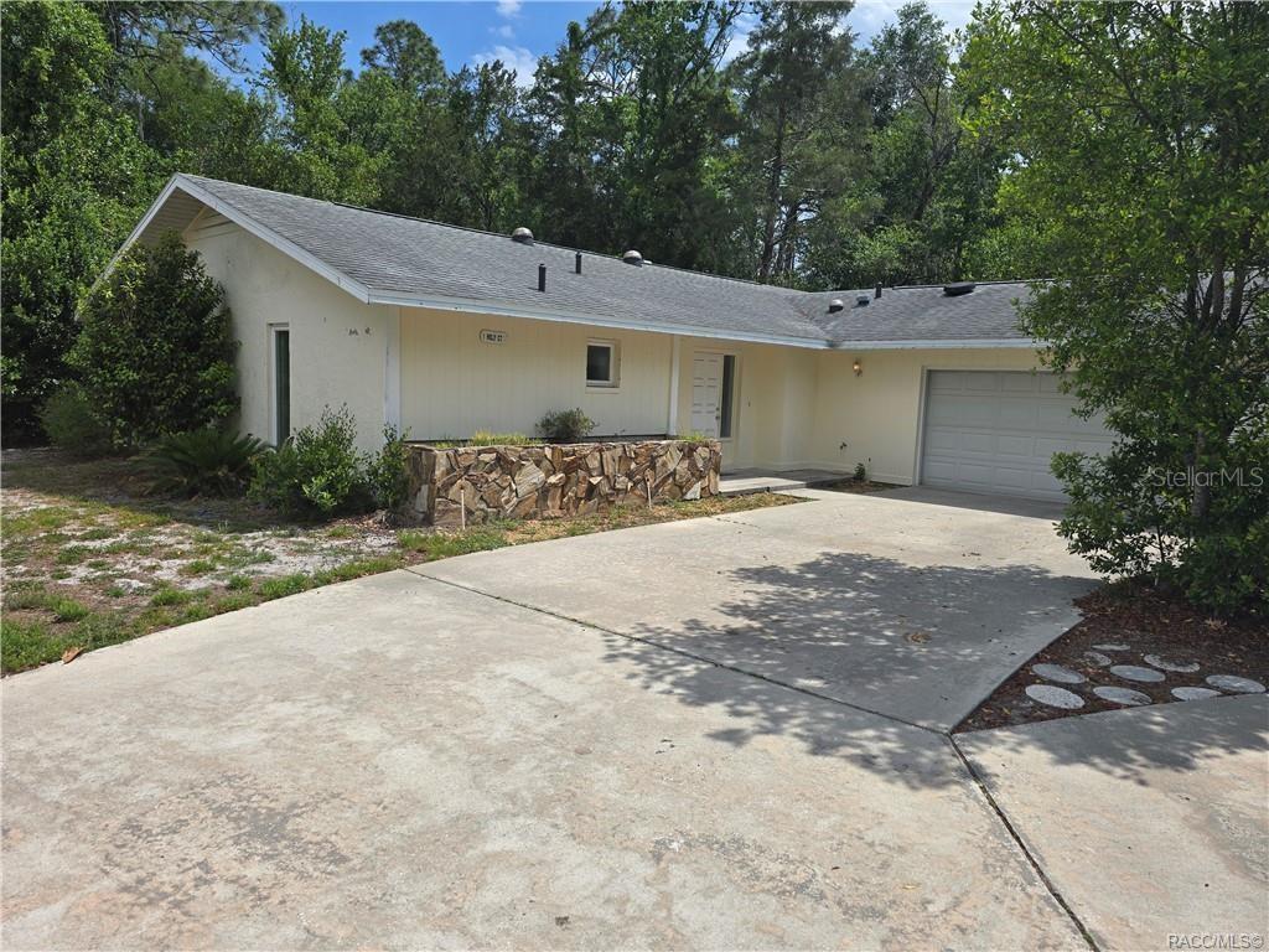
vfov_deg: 58.9
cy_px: 476
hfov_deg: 73.9
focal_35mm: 23
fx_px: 843
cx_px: 634
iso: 12
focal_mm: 6.3
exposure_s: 1/1182
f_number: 1.7
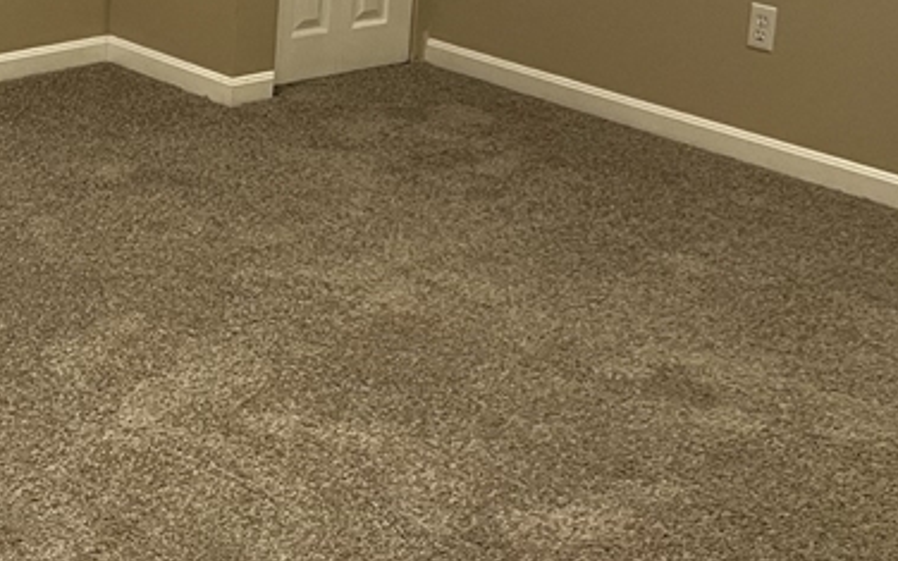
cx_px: 179
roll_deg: -3.9
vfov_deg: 16.6
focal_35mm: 75
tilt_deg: -10.9
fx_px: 1836
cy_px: -124
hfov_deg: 27.0
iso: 100
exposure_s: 1/60
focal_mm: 5.7
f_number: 1.5
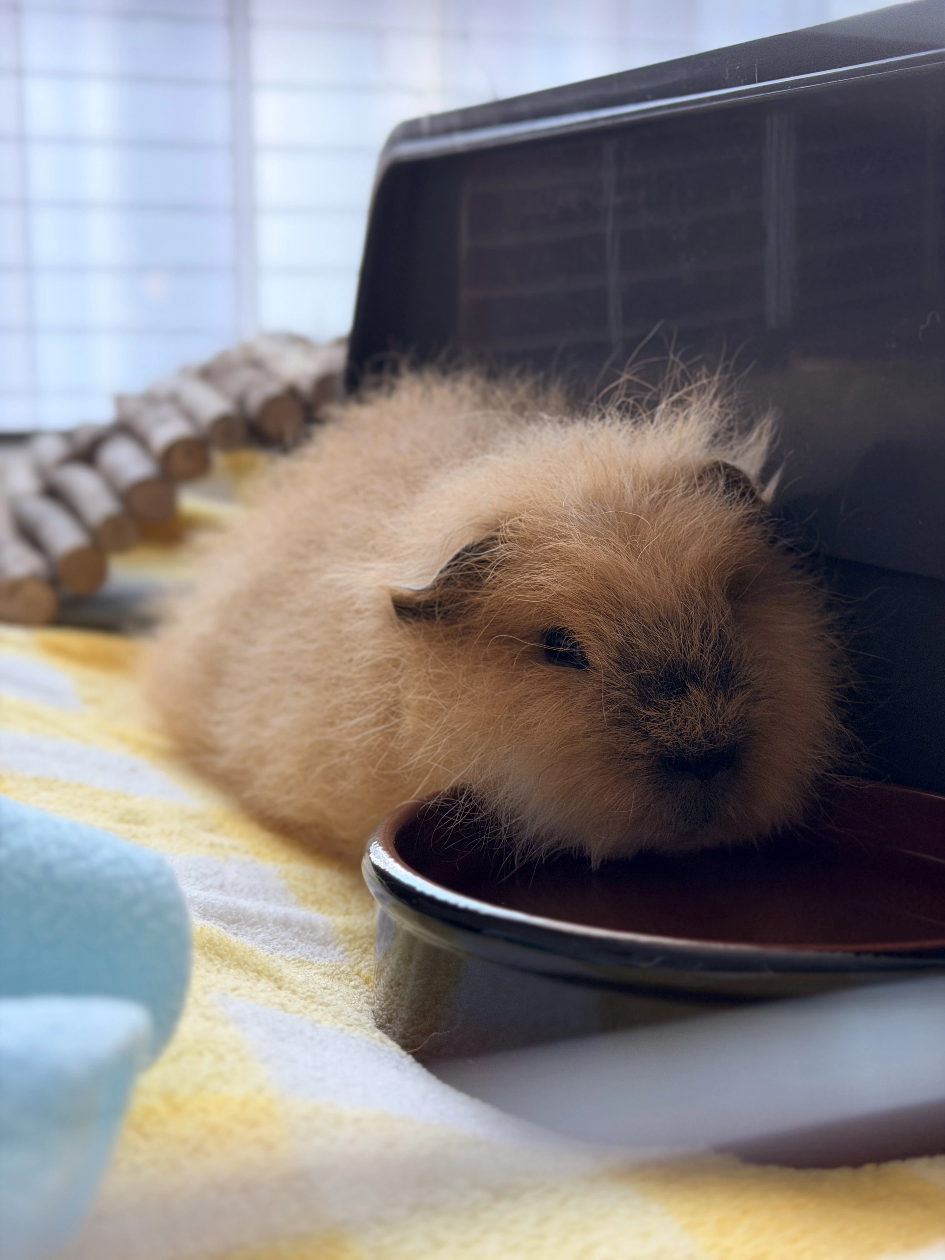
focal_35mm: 48
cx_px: 472
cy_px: 630
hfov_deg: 30.3
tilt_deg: -10.9
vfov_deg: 39.7
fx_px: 1747
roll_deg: -0.4
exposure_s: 1/60
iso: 200
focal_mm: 6.76
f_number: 1.78
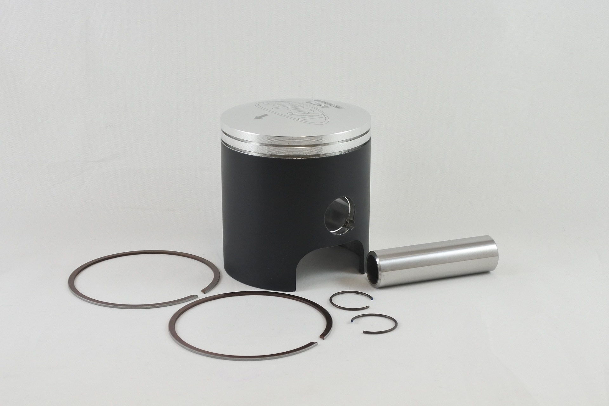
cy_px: 203
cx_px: 304
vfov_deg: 29.9
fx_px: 761
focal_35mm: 45
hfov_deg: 43.6
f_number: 4.5
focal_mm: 16.8
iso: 400
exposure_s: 1/160
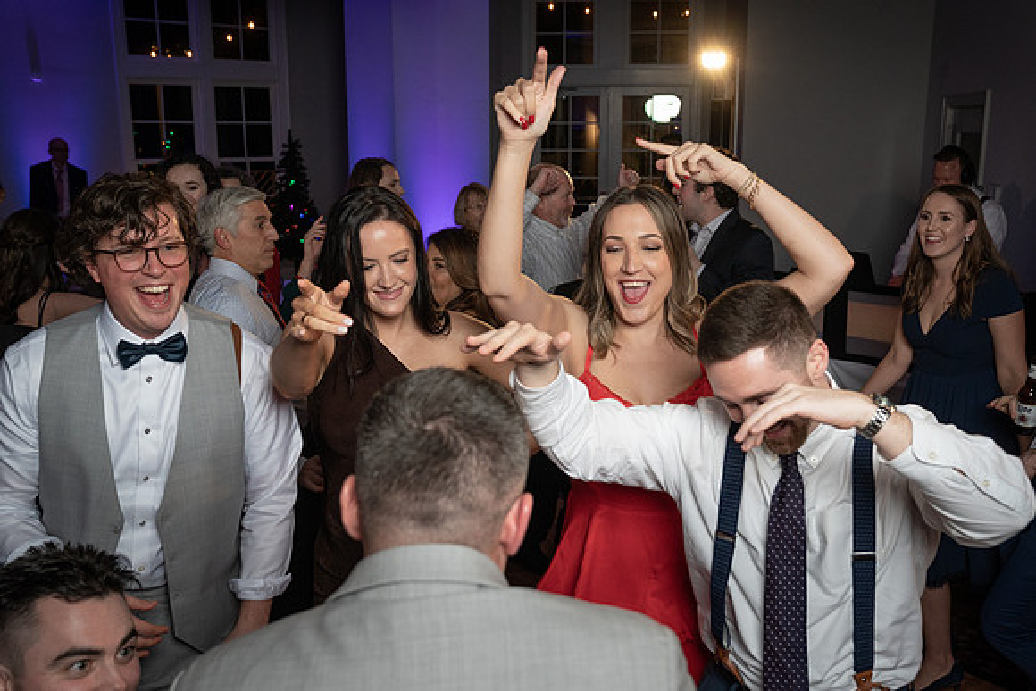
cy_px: 346
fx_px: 1021
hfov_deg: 53.8
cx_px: 534
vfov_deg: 37.4
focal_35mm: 35
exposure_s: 1/200
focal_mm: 33
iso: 2000
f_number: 5
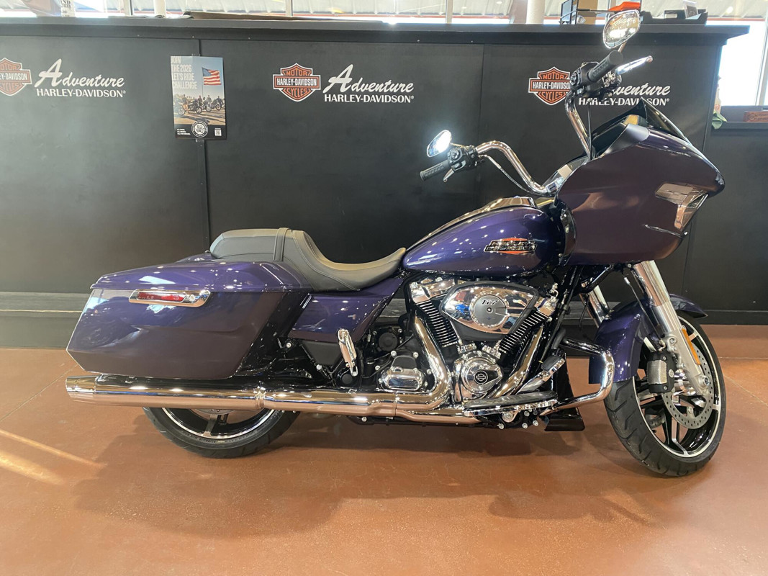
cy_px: 288
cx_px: 384
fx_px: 577
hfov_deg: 67.3
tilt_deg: -14.1
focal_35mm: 26
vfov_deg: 53.1
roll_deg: -1.0
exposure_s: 1/60
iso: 250
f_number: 1.8
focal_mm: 4.25
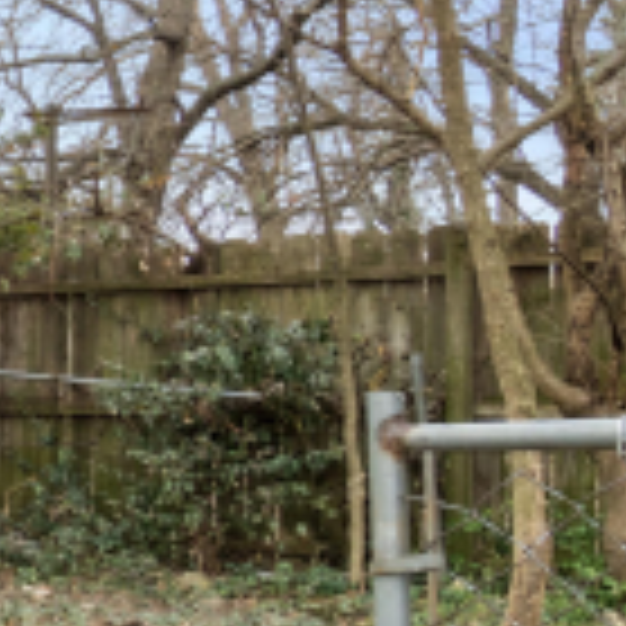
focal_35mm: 69
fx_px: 1412
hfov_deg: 15.8
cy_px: 401
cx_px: -793
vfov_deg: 24.9
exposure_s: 1/40
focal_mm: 10
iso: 400
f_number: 9
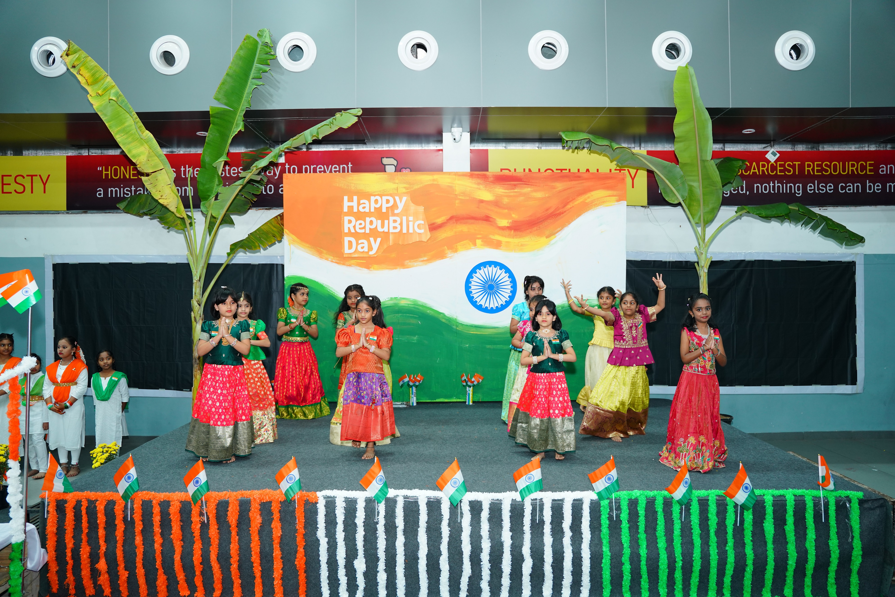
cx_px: 448
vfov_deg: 48.1
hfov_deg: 67.6
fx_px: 669
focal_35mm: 27
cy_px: 298
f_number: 2.8
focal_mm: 26.9
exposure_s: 1/200
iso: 1000
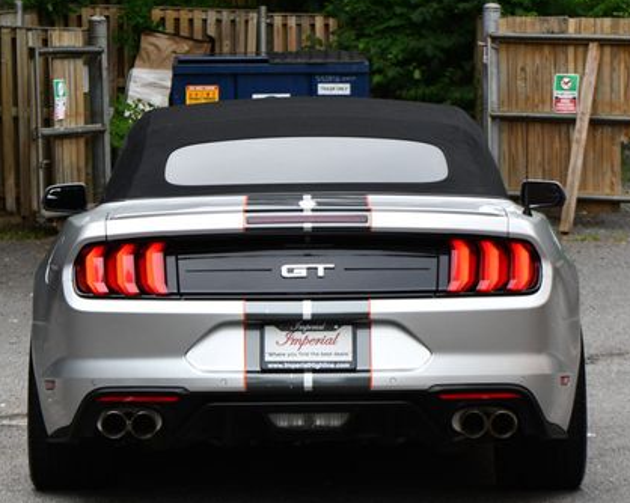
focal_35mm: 168
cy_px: 227
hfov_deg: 11.5
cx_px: 286
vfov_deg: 9.2
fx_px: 3131
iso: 200
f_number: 5.6
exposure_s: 1/250
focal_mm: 78
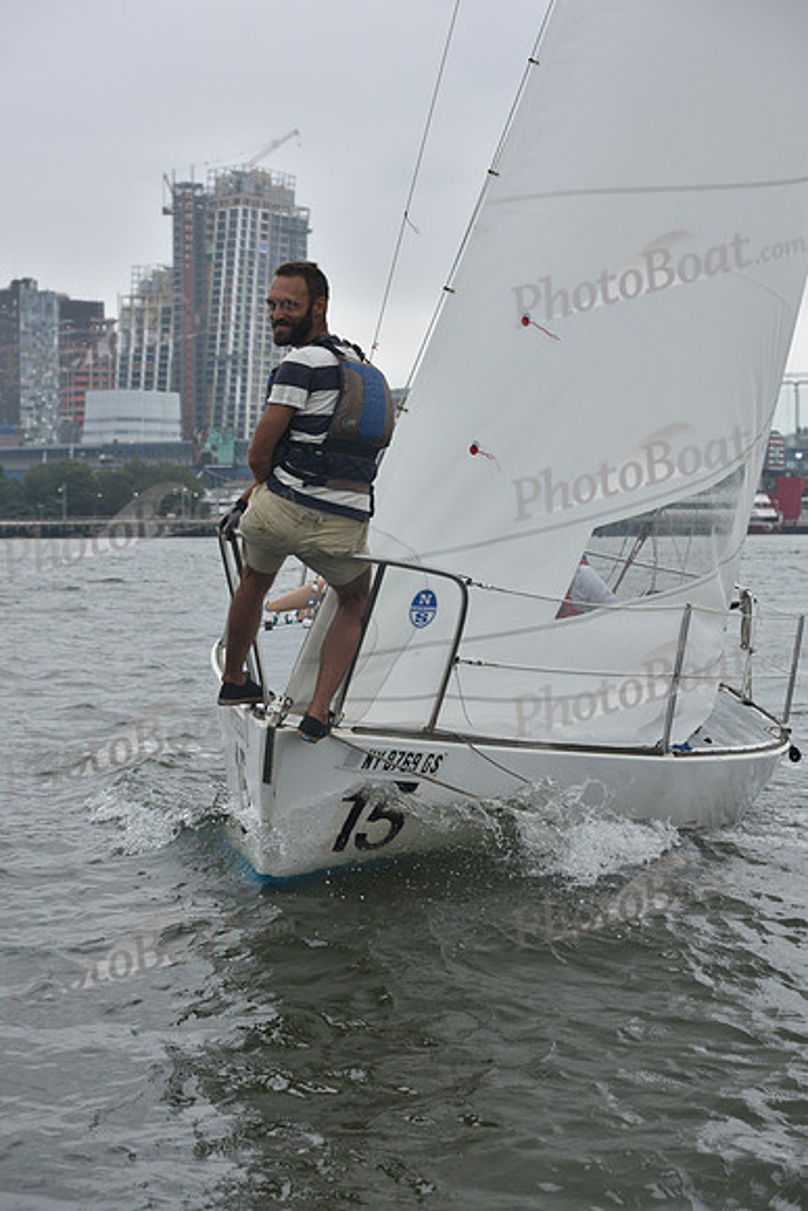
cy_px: 606
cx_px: 404
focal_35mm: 75
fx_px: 2523
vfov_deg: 27.0
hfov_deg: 18.2
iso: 400
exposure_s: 1/800
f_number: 7.1
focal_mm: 75
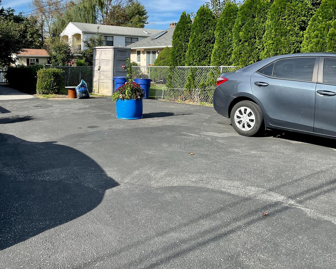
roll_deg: +0.5
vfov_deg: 42.8
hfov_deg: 52.8
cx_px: 167
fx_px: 338
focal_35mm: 34
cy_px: 90
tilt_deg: -2.2
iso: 32
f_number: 1.6
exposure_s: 1/3125
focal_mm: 4.2
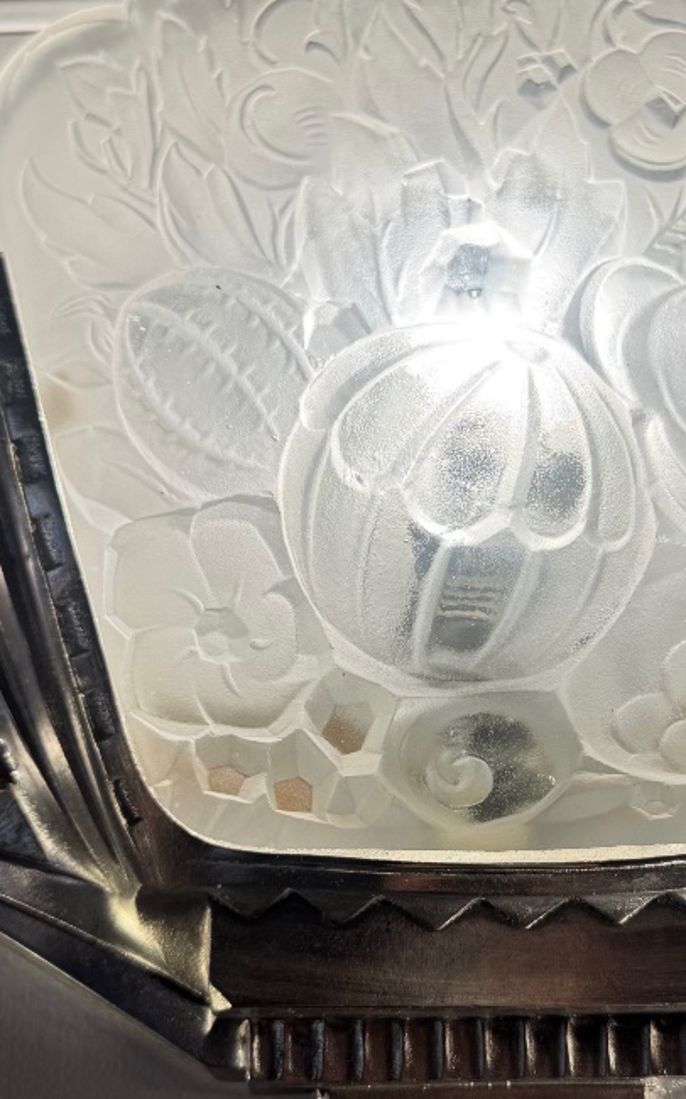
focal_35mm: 47
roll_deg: -0.2
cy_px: 543
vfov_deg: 42.7
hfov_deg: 27.2
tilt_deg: +19.0
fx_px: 1407
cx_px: 482
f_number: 1.78
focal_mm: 6.76
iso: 64
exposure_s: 1/141
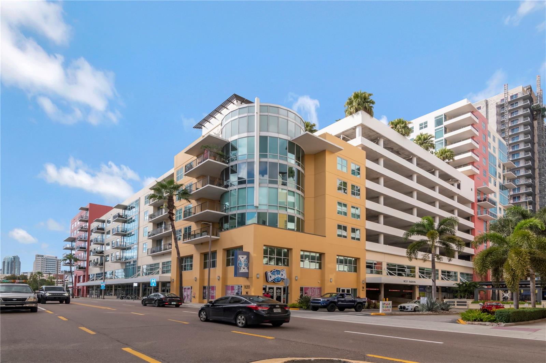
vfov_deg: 67.4
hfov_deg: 90.0
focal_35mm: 18
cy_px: 182
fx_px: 273
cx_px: 273
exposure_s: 1/200
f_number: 10
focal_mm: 12
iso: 100
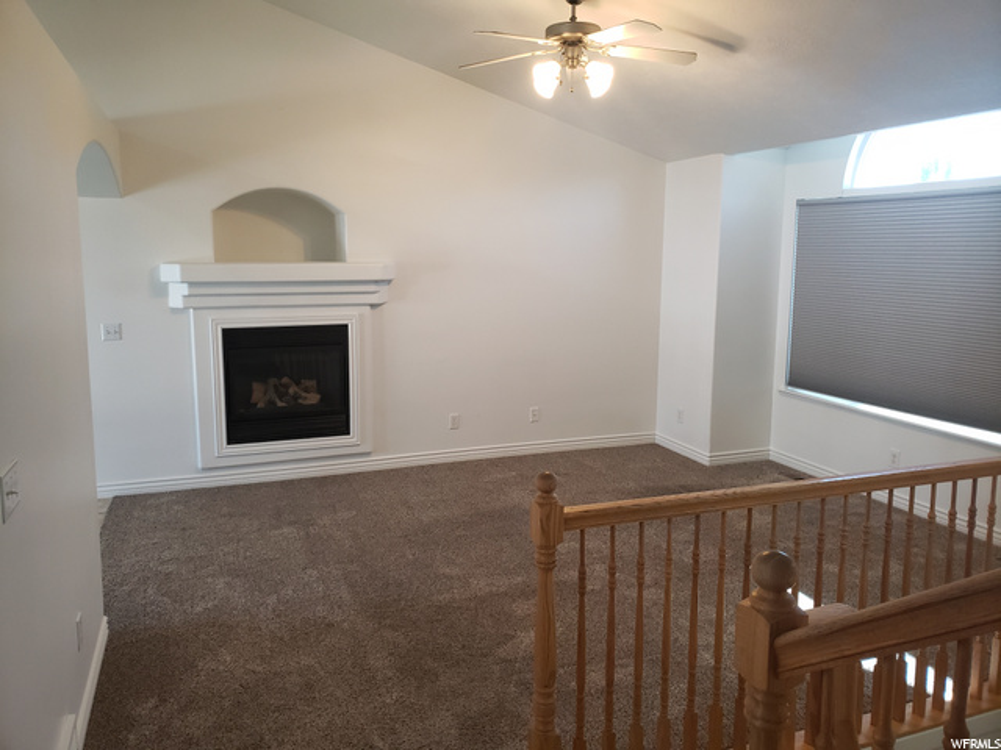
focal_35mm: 26
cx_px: 500
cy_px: 375
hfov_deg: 67.3
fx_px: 752
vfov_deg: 53.1
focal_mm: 4.3
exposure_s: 1/60
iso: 250
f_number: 2.4
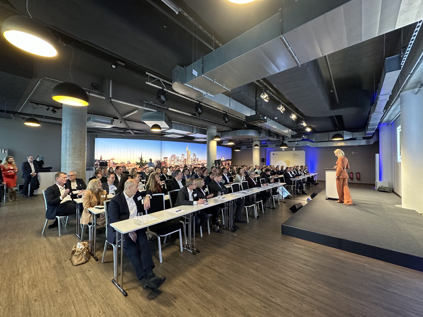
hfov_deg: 102.1
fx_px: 171
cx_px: 212
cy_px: 158
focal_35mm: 14
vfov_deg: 85.7
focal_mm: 2.22
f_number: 2.2
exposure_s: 1/49
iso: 400
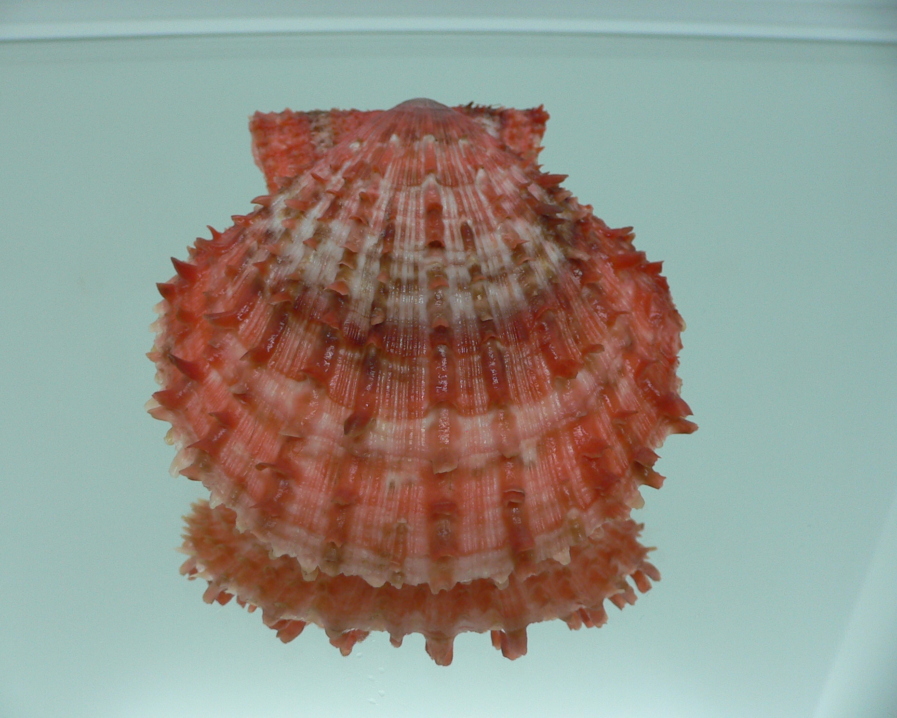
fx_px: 982
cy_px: 360
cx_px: 413
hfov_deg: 49.0
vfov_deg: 40.1
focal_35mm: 37
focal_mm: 4.6
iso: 100
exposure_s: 1/60
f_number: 2.8
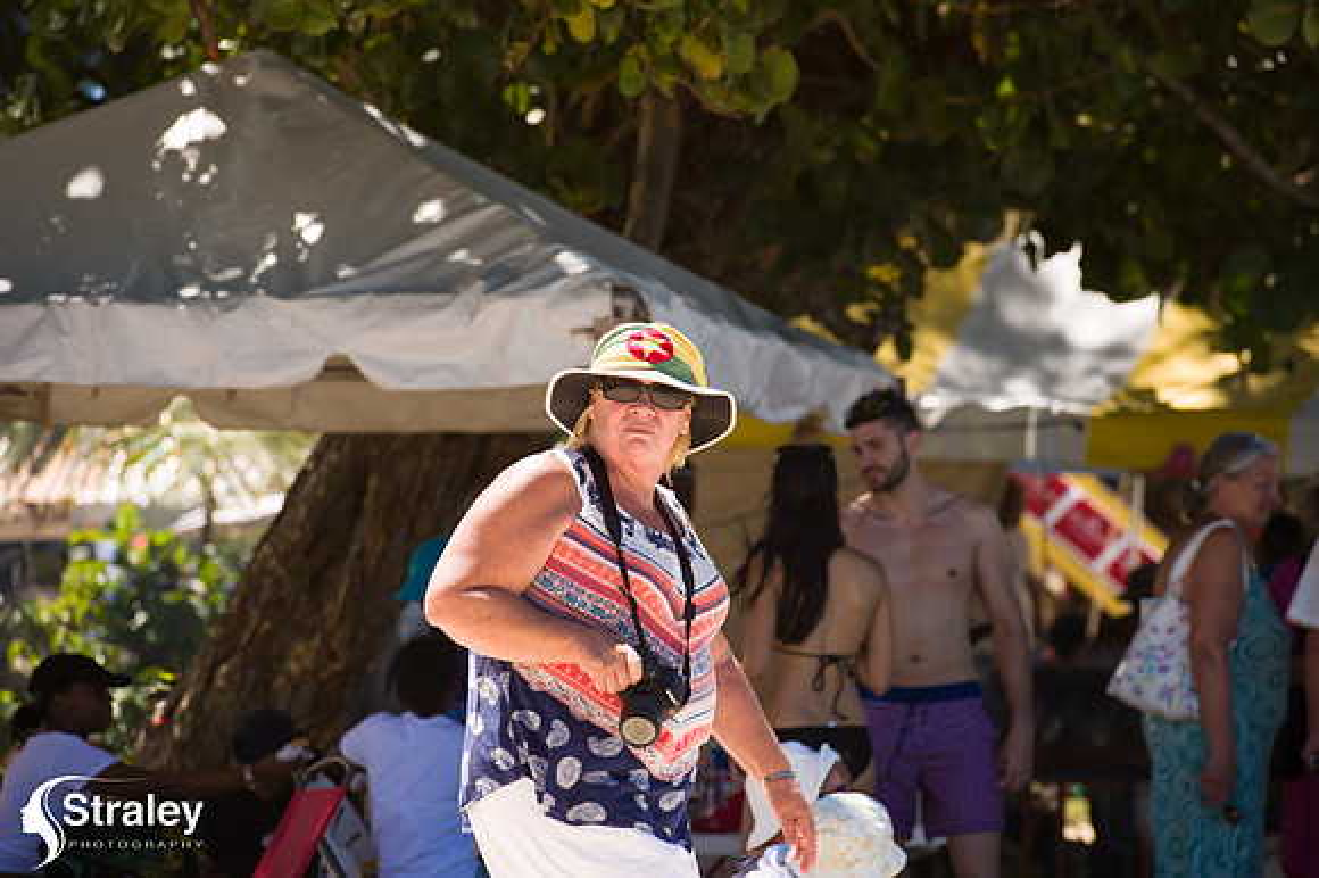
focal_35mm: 200
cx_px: 660
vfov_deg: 6.9
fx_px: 7323
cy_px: 439
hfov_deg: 10.3
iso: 100
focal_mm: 200
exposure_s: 1/200
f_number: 8
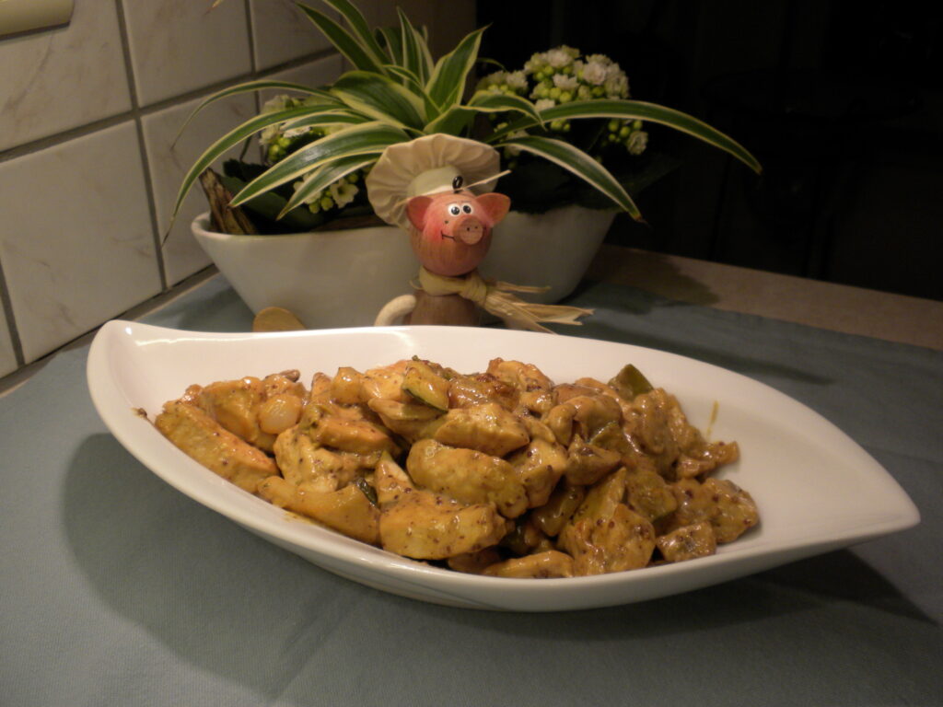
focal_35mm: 37
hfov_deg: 50.1
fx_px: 1008
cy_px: 354
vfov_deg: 38.7
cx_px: 472
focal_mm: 6.6
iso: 137
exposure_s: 1/61
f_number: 3.5
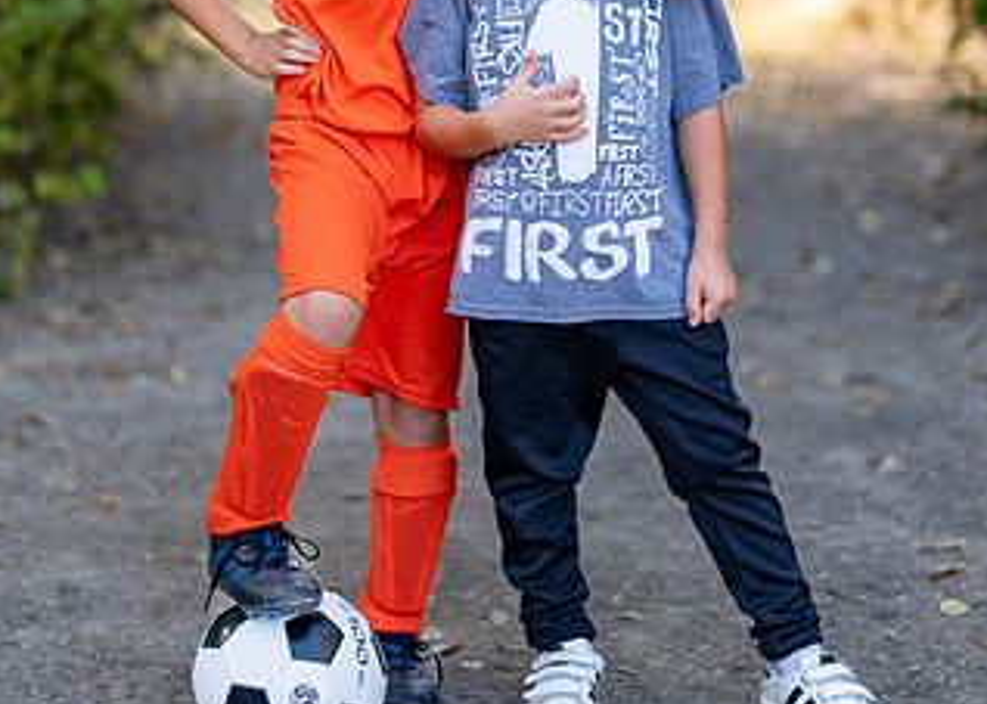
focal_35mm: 101
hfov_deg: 19.8
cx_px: 528
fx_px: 2831
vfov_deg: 14.1
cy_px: 163
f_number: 1.2
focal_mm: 50
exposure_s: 1/800
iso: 100
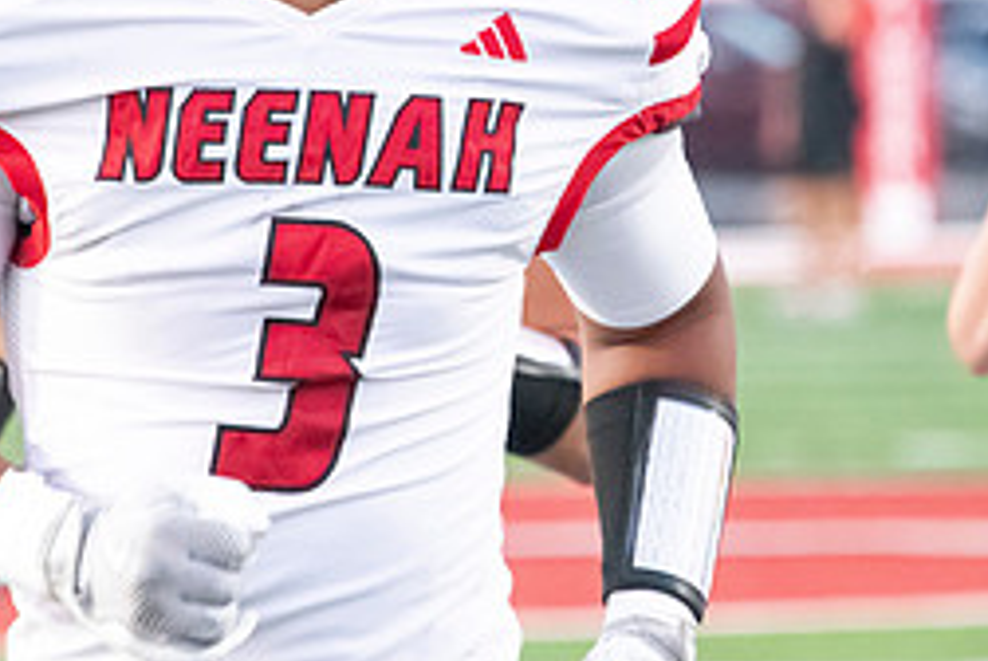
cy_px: 230
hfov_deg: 3.0
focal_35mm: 693
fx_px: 19041
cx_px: 500
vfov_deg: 2.0
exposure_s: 1/500
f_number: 7.1
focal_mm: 300
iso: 10000
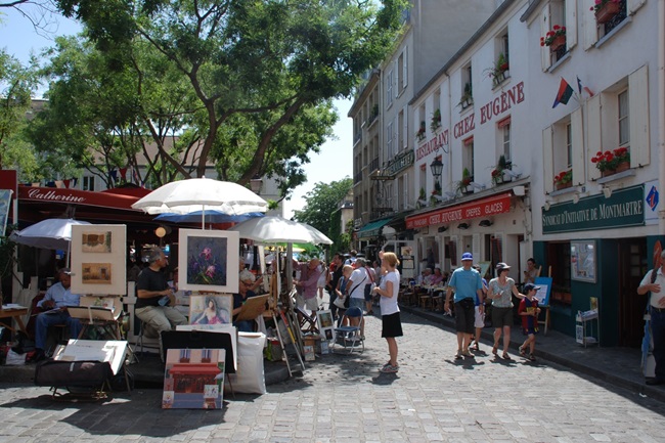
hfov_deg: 61.9
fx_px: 554
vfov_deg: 43.6
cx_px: 332
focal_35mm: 30
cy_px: 222
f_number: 8
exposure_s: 1/250
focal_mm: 20
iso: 200
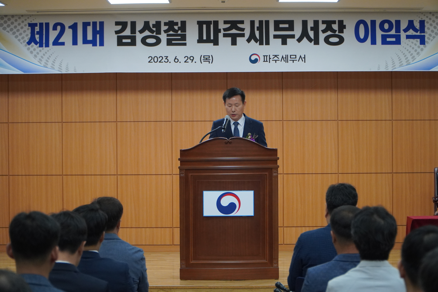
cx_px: 219
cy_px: 146
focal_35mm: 114
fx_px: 1387
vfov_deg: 12.0
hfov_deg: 17.9
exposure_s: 1/160
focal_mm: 76
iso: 1600
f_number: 4
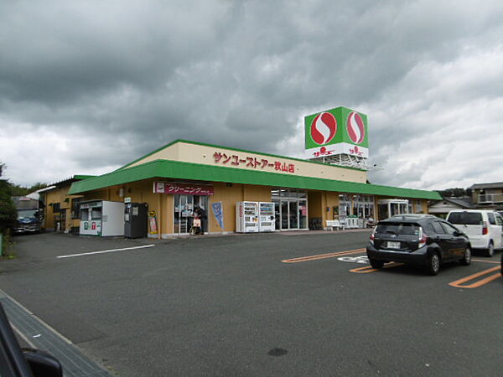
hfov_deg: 71.6
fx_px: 349
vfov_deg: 56.8
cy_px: 188
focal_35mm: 24
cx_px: 252
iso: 100
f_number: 7.8
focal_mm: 4.3
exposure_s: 1/160
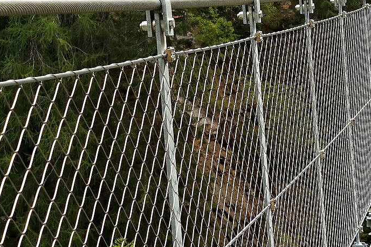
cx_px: 502
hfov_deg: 13.7
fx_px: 1474
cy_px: -72
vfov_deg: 9.4
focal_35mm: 143
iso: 160
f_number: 5.6
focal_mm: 27
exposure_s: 1/125
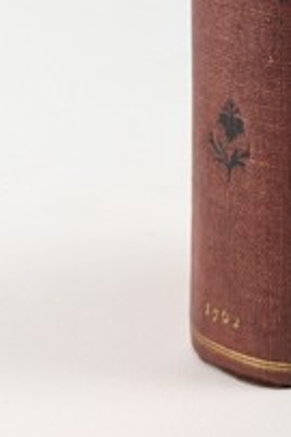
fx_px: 1494
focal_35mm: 123
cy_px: 17
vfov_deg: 16.4
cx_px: 397
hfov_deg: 10.8
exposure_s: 1/99.9
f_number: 1.85
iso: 71
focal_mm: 6.81
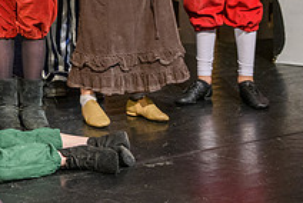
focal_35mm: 114
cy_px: -126
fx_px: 961
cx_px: -36
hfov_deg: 17.3
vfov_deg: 11.4
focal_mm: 32
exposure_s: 1/200
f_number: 3.2
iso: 1600
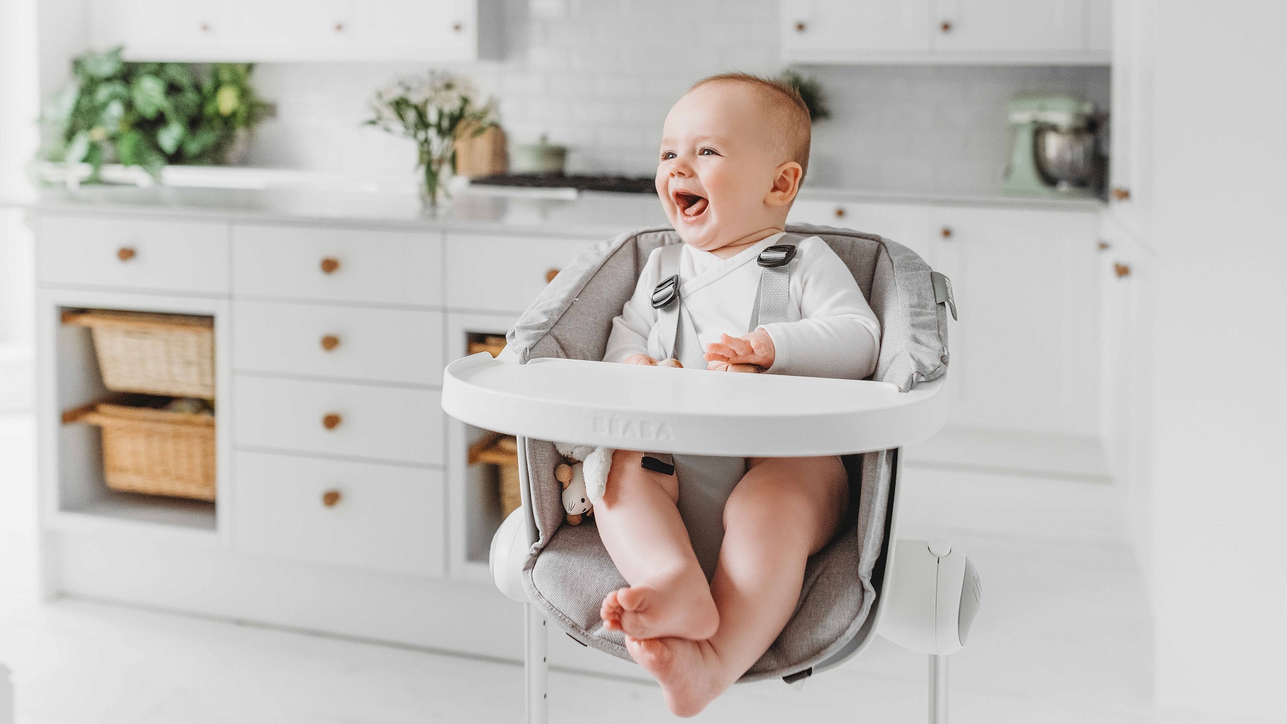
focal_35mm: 37
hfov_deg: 54.0
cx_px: 638
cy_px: 305
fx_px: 1263
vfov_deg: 31.9
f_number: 3.2
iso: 2000
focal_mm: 35
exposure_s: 1/320
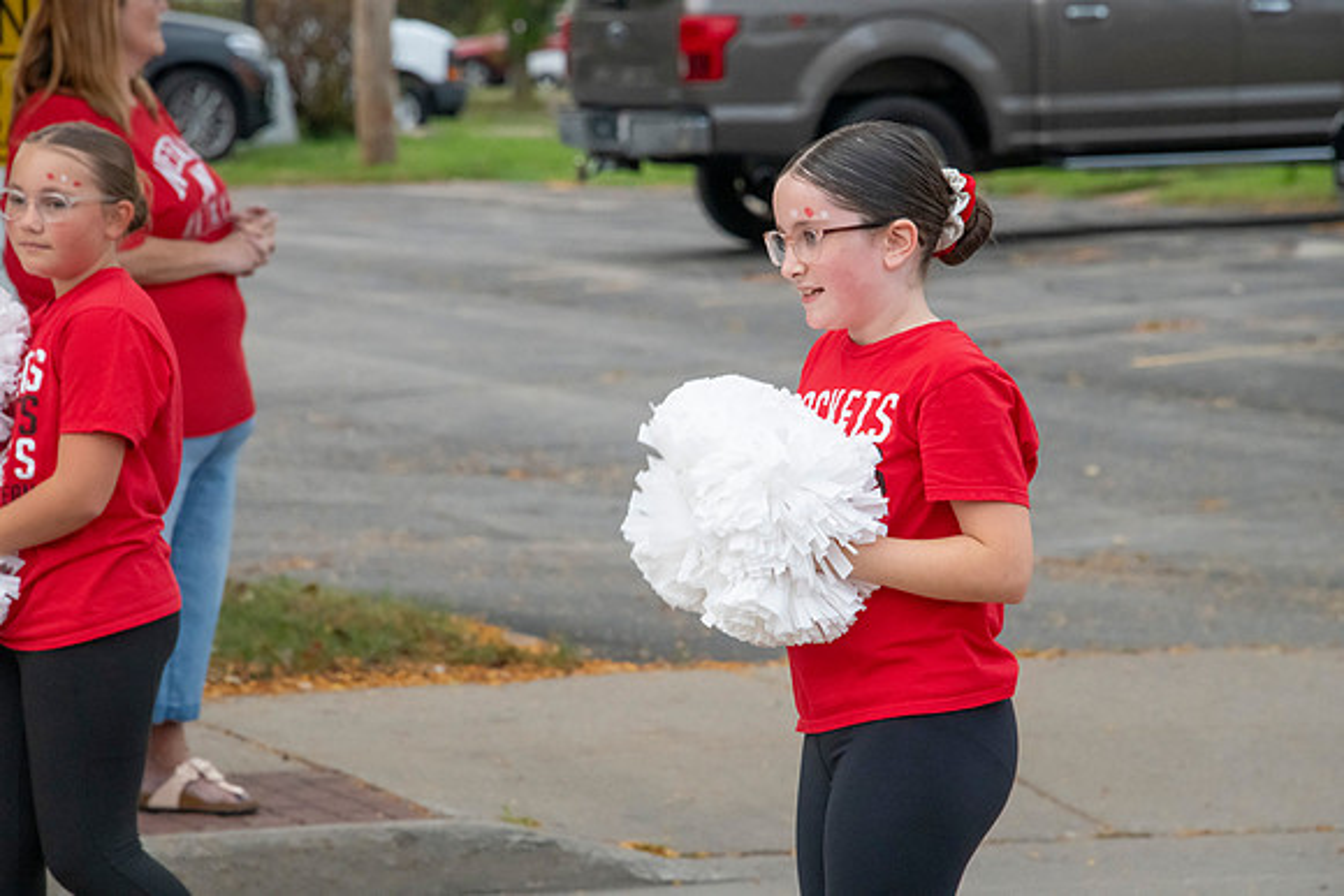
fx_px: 9335
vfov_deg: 5.5
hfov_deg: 8.2
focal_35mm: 250
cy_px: 448
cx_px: 672
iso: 3200
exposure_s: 1/640
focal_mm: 250
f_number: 11
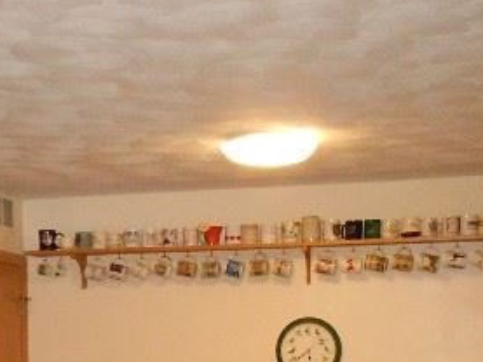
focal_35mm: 75
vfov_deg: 18.4
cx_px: 143
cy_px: 461
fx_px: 1047
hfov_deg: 25.8
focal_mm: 4.6
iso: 500
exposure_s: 1/25
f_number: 3.2
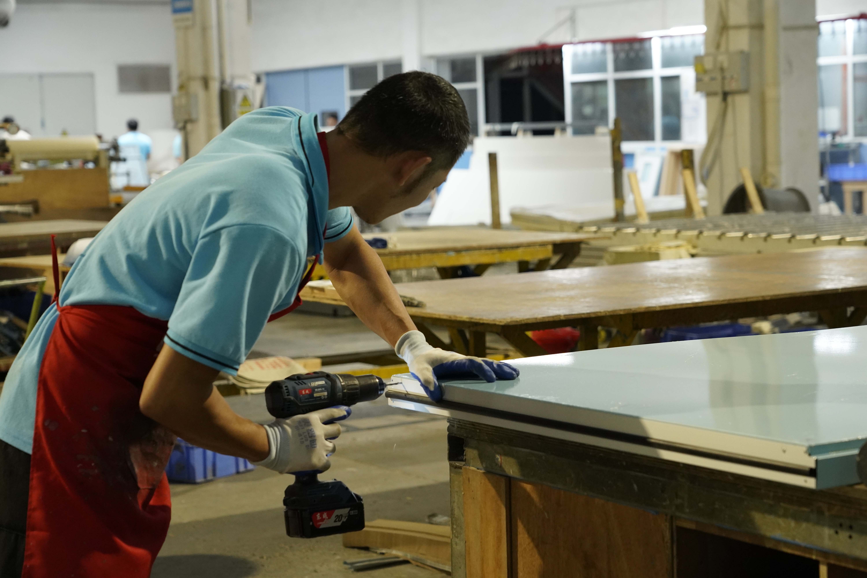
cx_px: 434
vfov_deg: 18.7
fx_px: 1758
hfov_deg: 27.7
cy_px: 289
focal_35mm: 73
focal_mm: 73
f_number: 5.6
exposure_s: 1/100
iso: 5000
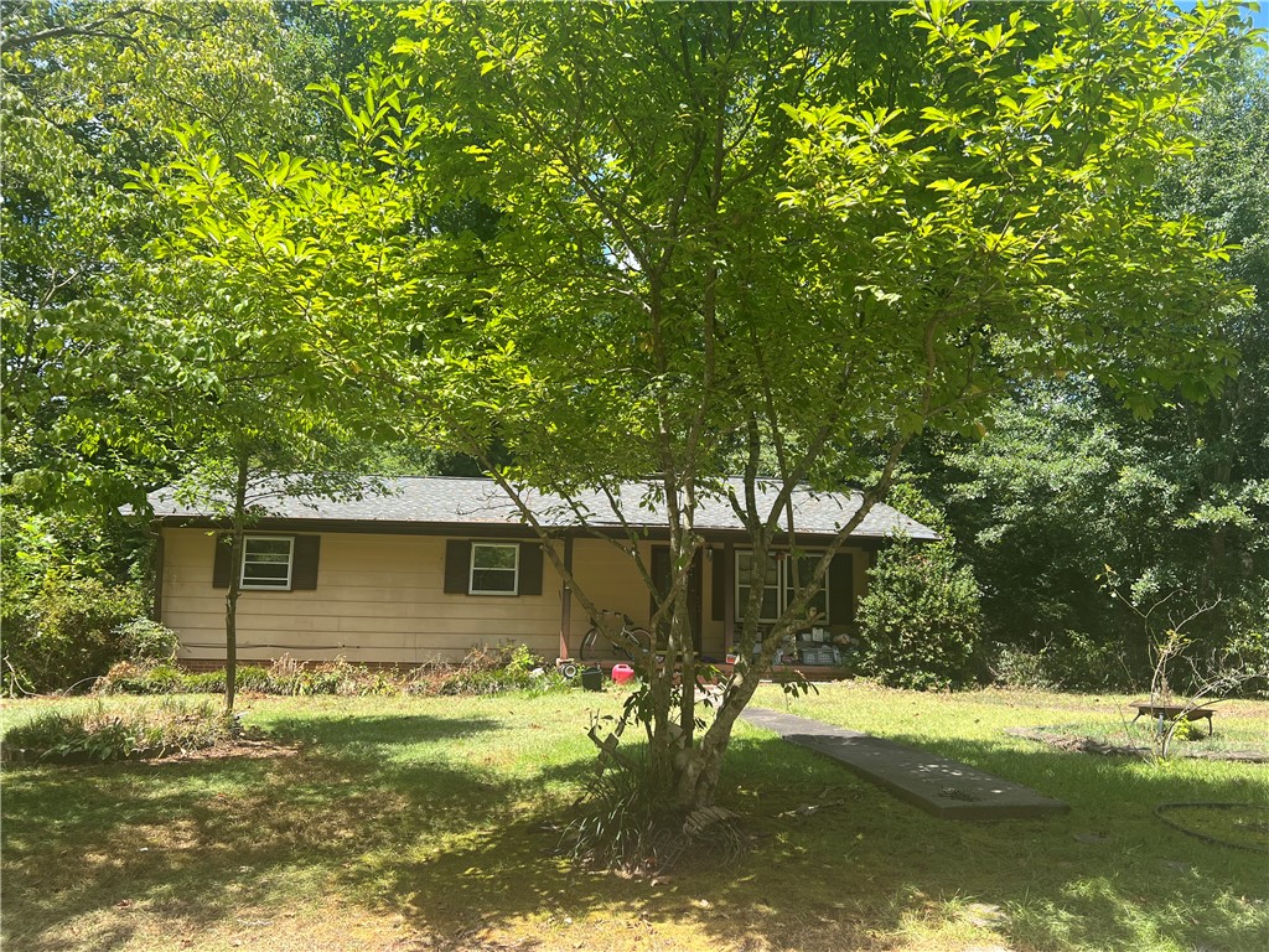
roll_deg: -1.4
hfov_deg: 67.3
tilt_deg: +7.8
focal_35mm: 26
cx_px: 634
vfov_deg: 53.1
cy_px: 476
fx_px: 953
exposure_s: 1/1183
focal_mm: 5.7
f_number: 1.5
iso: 50
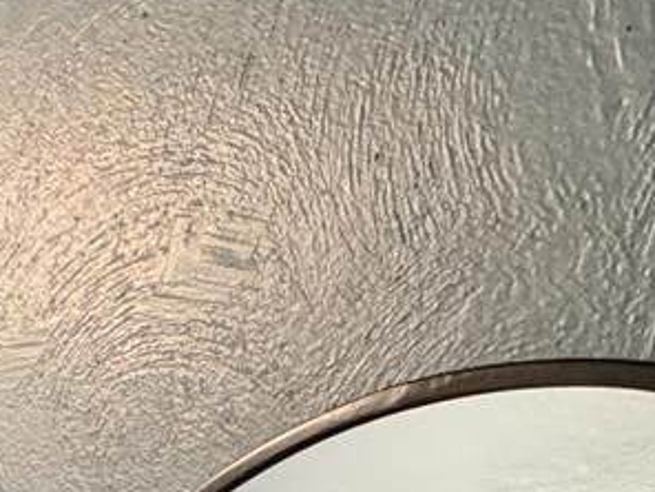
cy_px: 995
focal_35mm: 97
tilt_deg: -5.1
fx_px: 1835
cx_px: -830
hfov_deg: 14.6
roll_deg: -0.6
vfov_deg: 13.1
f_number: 2.2
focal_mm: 2.22
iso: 320
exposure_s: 1/60
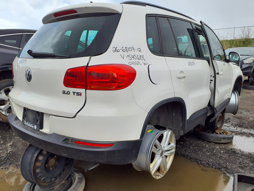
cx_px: 127
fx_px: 198
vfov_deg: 51.4
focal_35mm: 27
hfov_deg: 65.3
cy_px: 96
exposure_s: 1/950
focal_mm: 3.58
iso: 40
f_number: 1.9
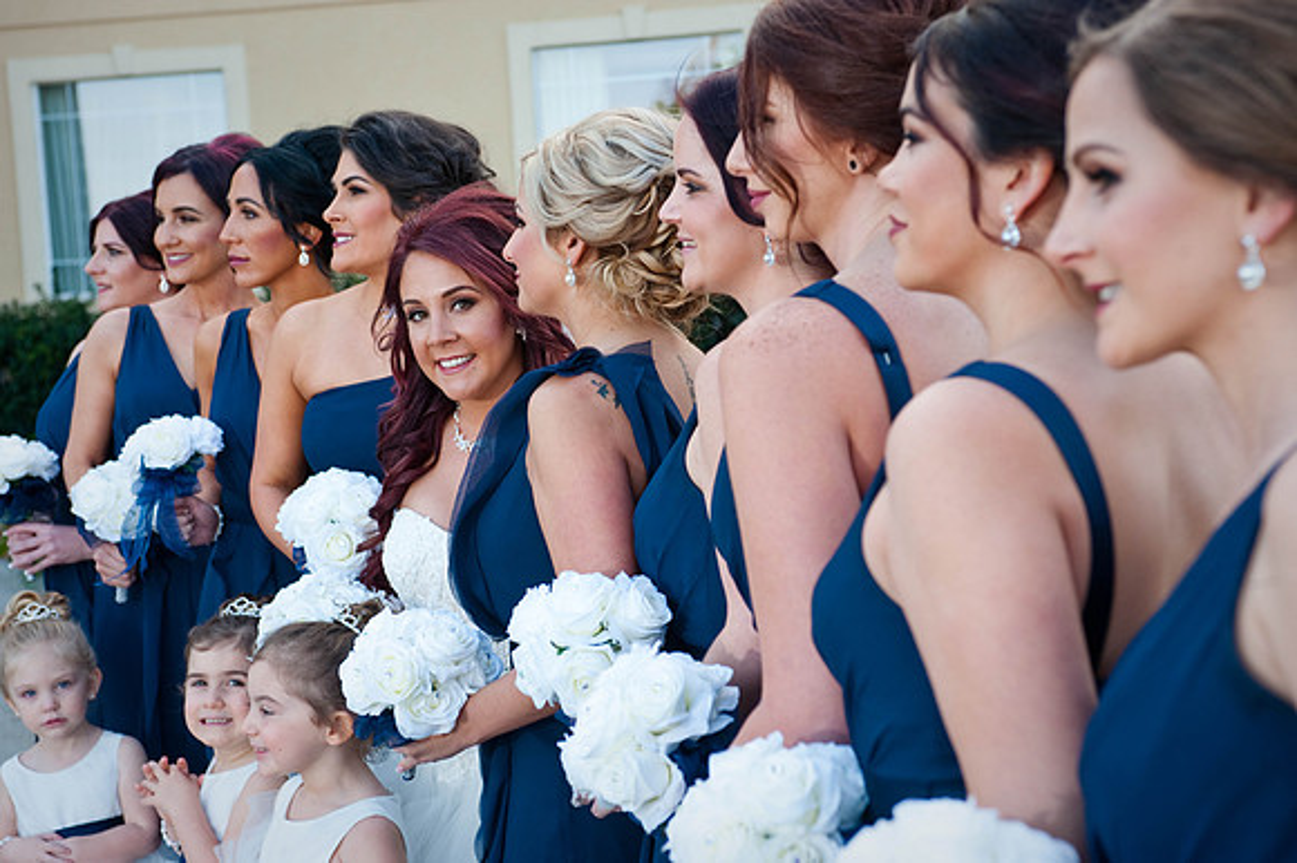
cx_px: 648
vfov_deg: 22.6
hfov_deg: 33.4
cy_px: 432
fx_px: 2160
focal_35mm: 60
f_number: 5.6
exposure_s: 1/200
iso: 320
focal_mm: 60
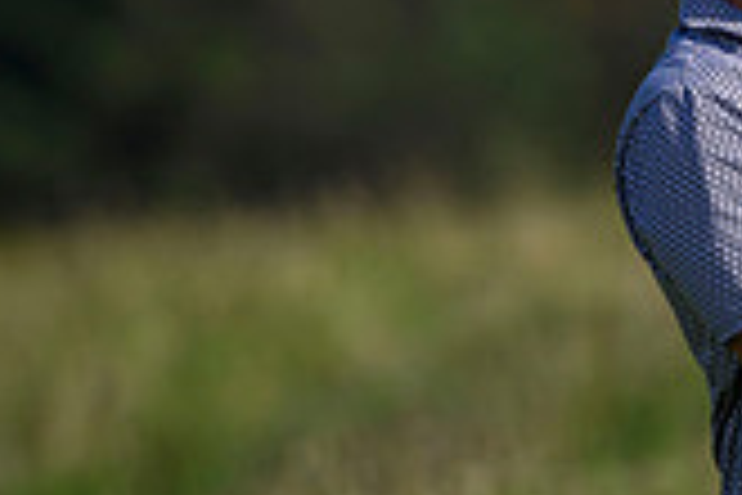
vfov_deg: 1.0
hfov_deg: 1.5
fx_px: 28936
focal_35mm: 1404
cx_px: 1214
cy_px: 70
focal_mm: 400
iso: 500
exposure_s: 1/4000
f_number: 4.5
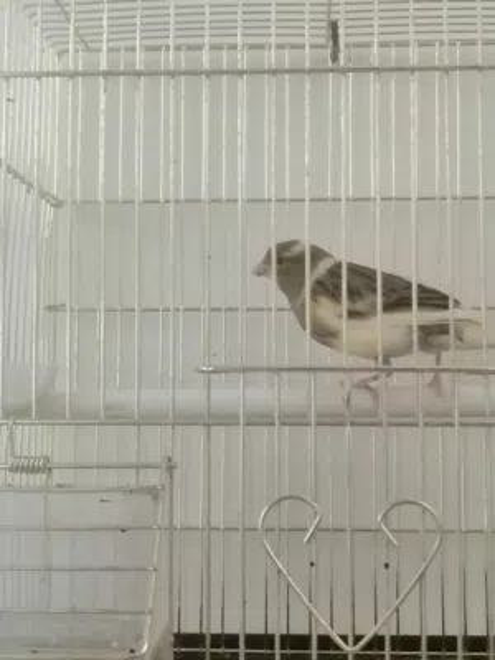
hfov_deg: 27.5
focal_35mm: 53
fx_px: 1011
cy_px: 330
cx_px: 248
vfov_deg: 36.2
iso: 320
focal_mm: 3.95
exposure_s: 1/25
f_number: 1.8
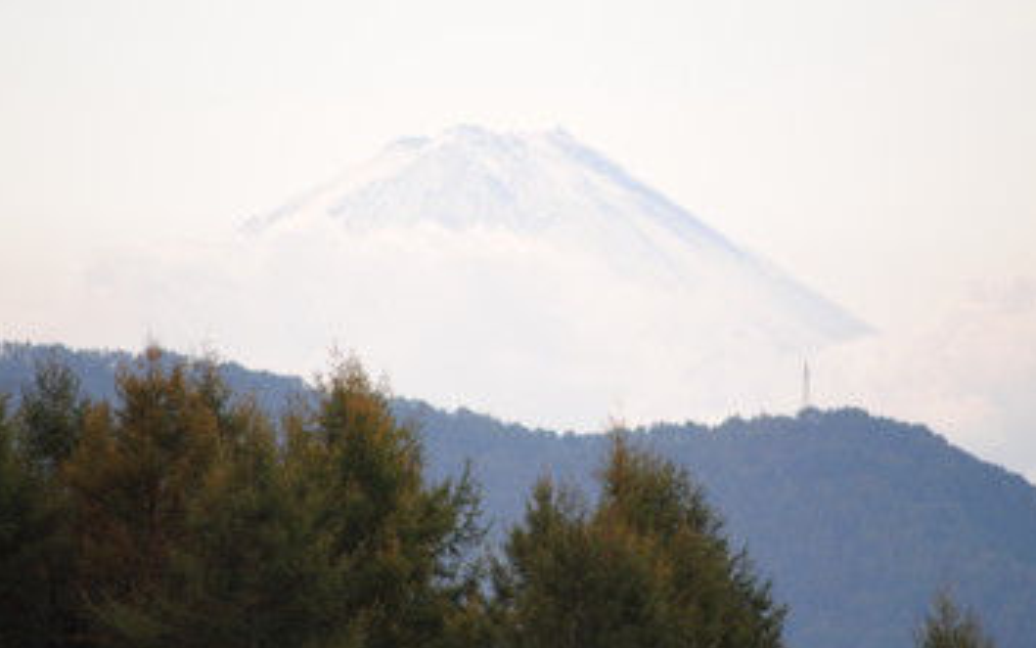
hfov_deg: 5.4
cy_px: 295
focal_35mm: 390
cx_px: 493
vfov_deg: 3.4
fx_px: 11017
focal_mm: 200
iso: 200
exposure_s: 1/640
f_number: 5.6
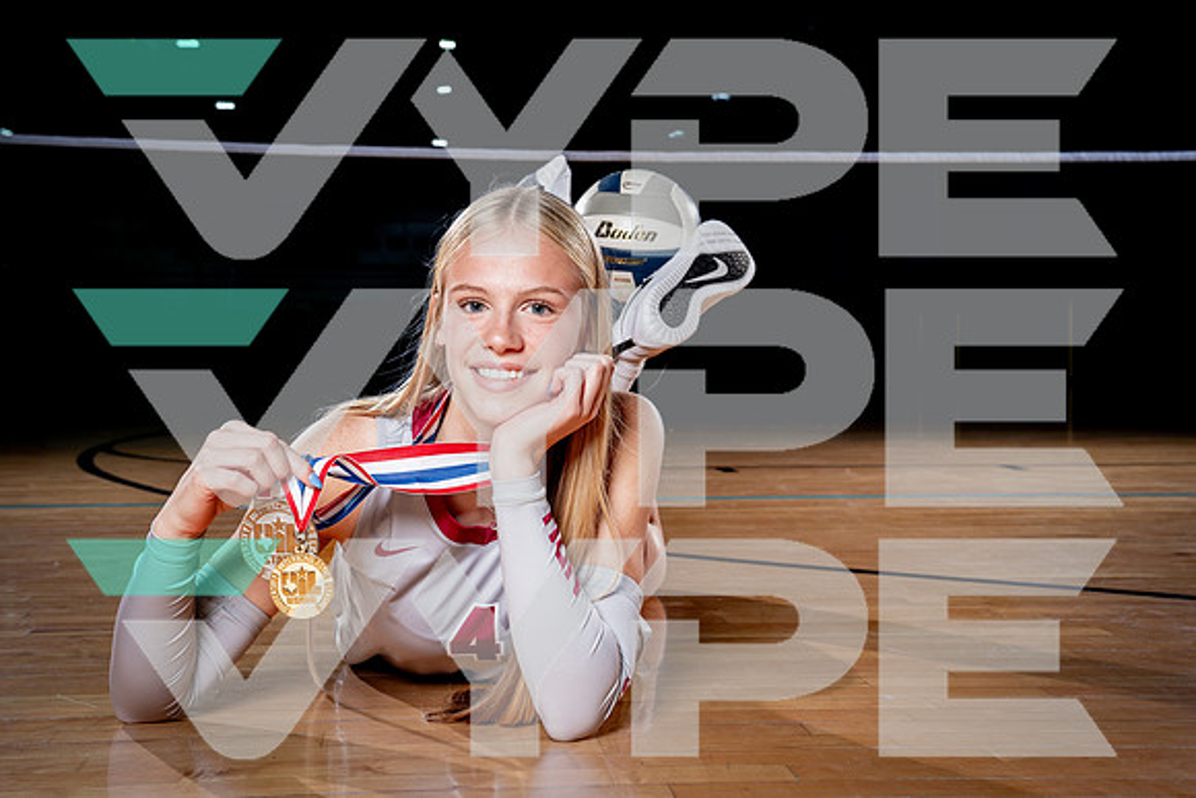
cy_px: 399
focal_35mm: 51
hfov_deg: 39.0
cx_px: 598
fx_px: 1689
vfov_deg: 26.6
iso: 250
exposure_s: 1/250
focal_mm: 50
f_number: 8
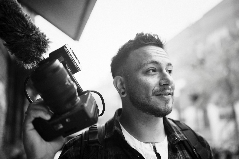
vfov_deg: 37.8
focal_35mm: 35
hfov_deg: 54.4
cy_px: 80
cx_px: 120
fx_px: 232
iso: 100
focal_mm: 35
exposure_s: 1/160
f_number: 1.4
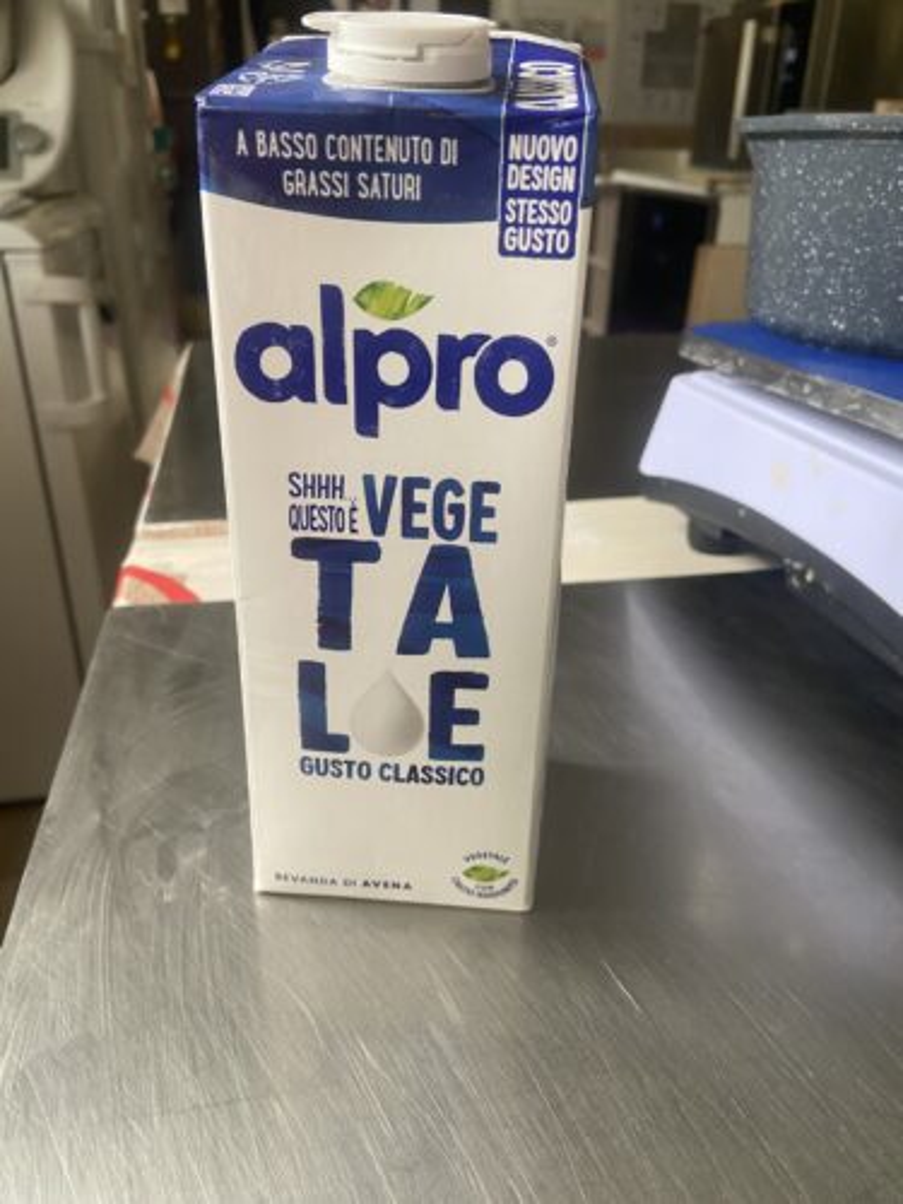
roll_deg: -1.6
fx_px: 904
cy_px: 602
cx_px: 452
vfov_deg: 67.3
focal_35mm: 26
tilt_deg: -25.1
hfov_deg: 53.1
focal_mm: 4.25
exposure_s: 1/72
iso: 125
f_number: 1.8
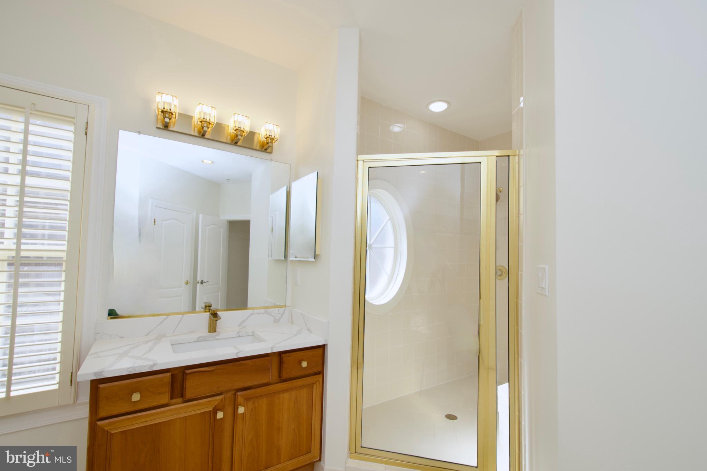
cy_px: 236
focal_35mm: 15
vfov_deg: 77.3
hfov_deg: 100.4
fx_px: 295
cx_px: 354
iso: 320
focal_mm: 10
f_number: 7.1
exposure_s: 1/200
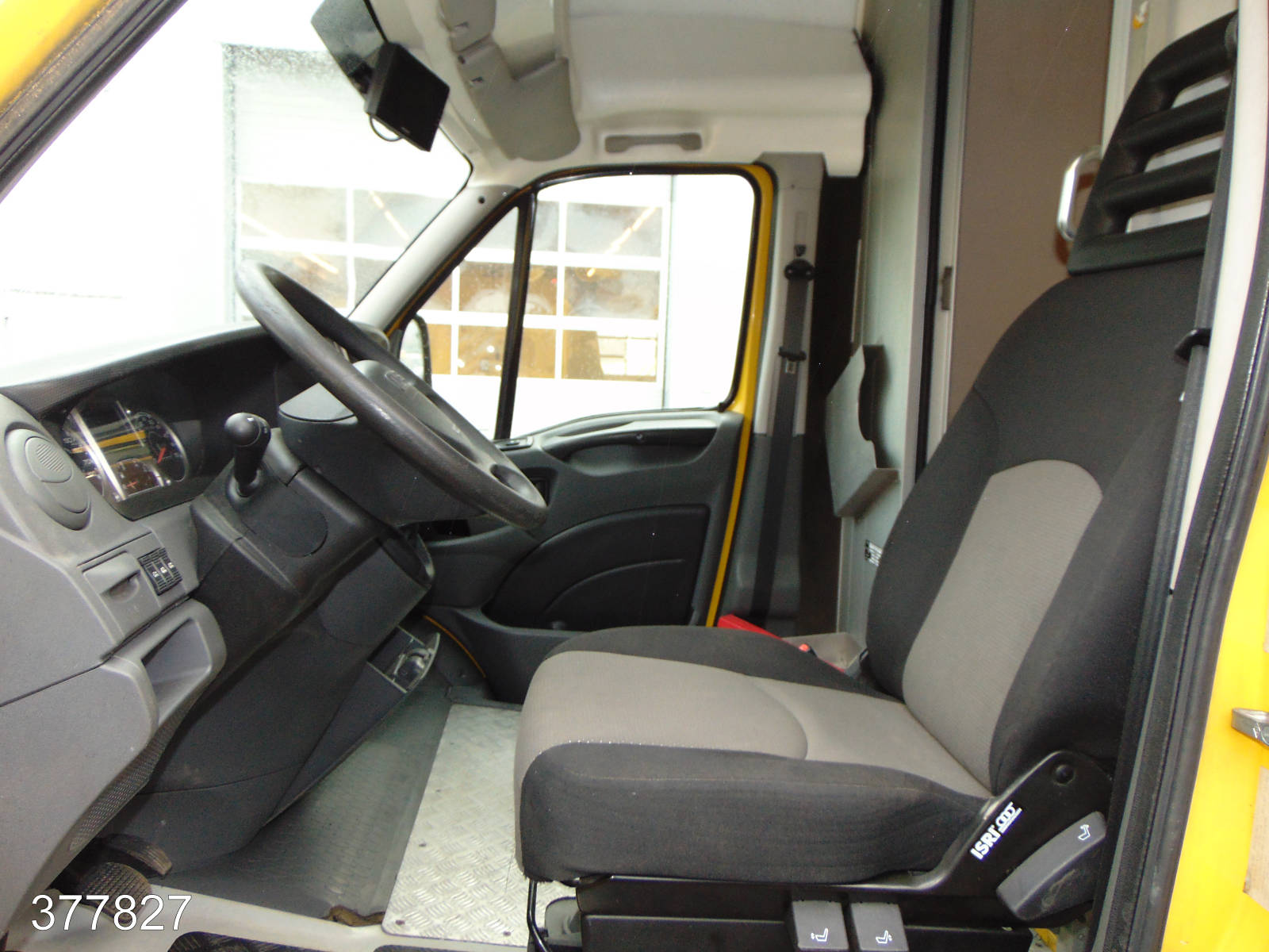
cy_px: 476
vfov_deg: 54.9
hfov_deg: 69.4
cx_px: 634
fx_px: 916
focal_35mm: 25
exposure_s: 1/30
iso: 200
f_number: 3
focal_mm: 4.5
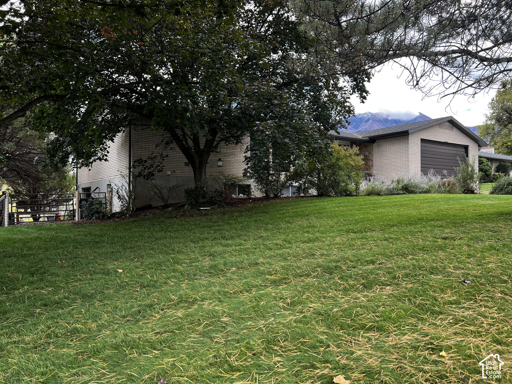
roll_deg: +0.6
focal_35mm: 26
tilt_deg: +0.4
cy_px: 192
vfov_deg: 53.1
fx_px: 385
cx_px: 256
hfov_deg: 67.3
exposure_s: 1/324
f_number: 1.5
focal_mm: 5.7
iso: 50
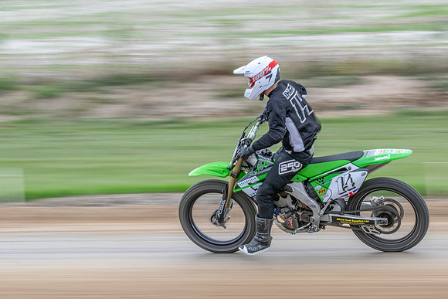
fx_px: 3174
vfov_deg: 5.4
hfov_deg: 8.1
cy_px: 150
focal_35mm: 255
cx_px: 224
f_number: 16
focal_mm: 170
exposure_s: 1/100
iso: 640
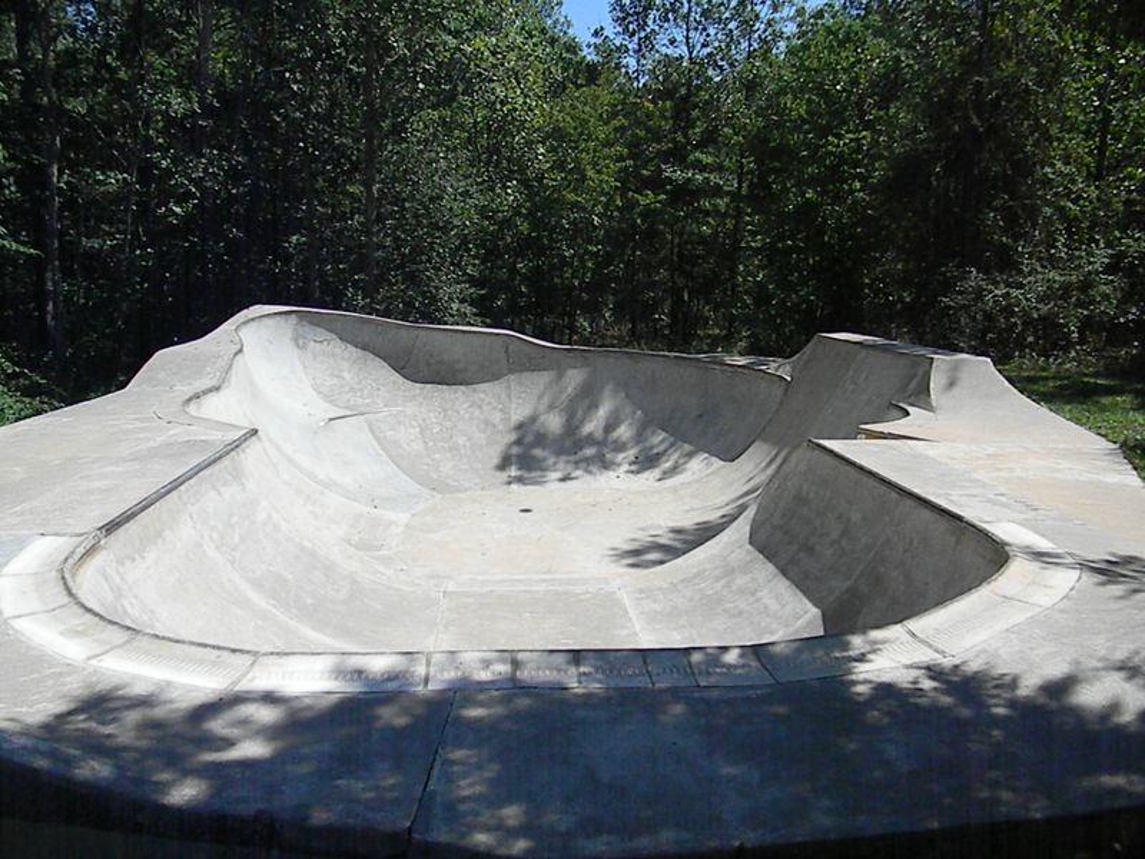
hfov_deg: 65.3
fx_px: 893
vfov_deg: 51.4
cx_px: 572
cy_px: 430
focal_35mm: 27
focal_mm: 5
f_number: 7
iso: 662
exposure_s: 1/1335
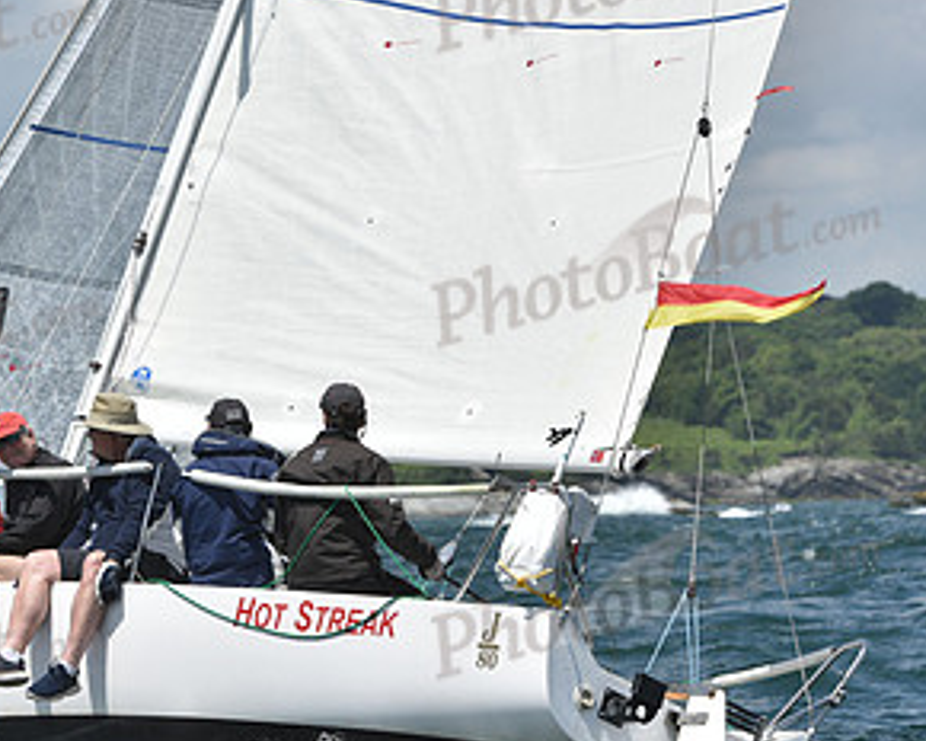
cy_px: 474
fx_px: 7728
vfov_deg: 5.5
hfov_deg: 6.9
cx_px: 268
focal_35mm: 282
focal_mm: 150
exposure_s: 1/1250
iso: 250
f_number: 8
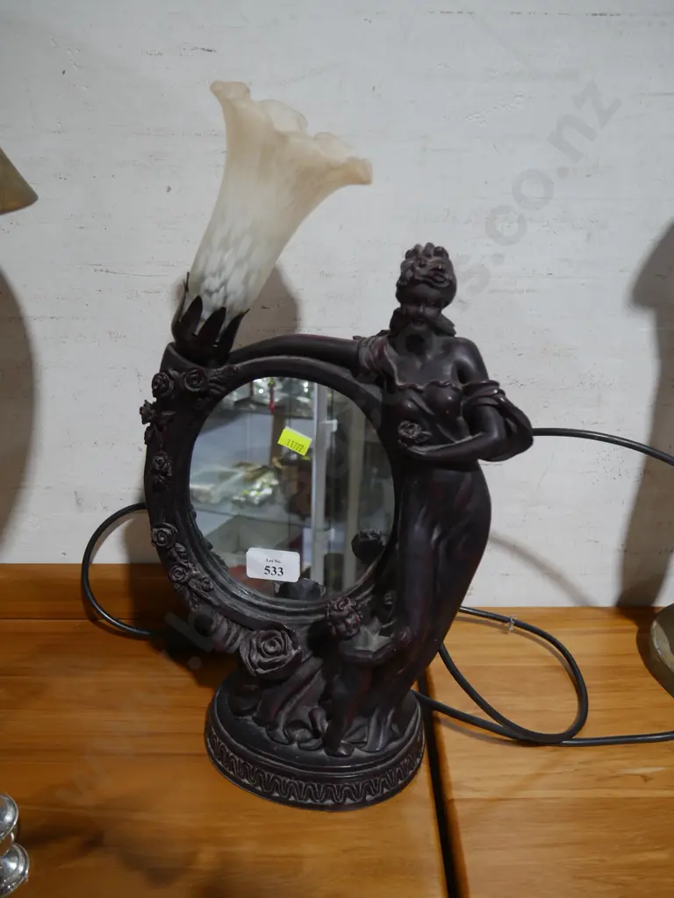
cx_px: 337
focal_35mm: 30
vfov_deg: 60.0
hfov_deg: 46.8
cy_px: 449
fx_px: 779
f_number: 3.6
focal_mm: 15
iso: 320
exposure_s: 1/60
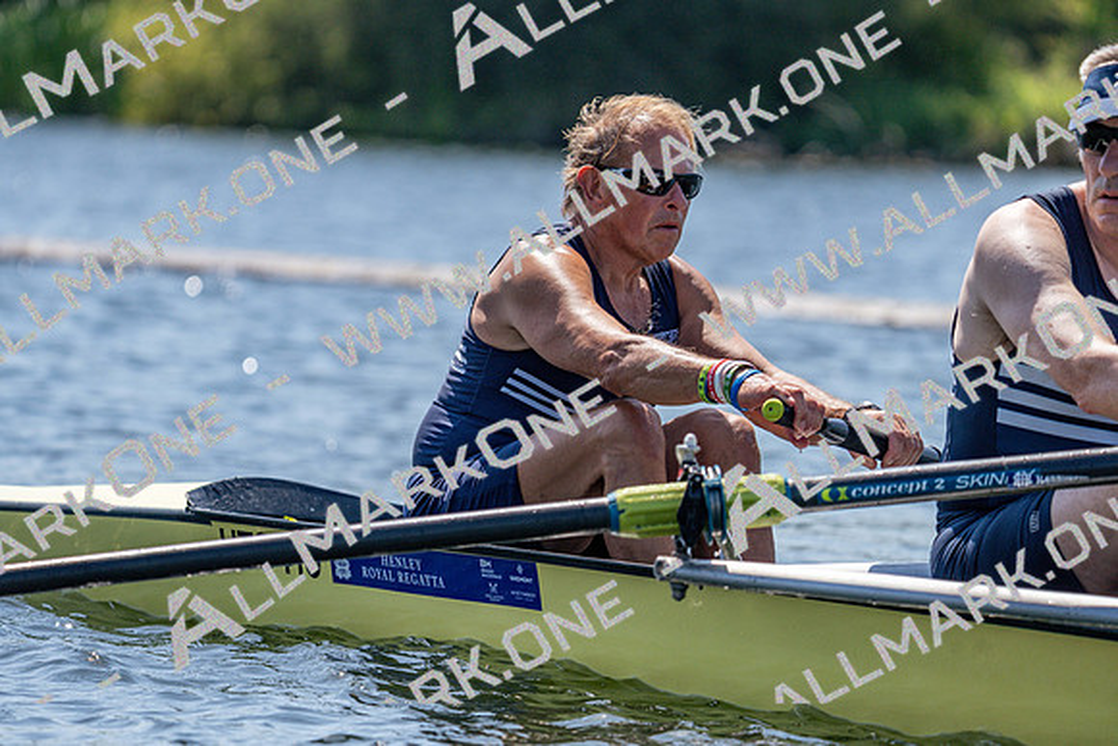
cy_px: 373
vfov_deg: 4.5
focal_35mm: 303
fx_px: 9412
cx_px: 559
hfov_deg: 6.8
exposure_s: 1/2000
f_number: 6.3
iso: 320
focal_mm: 303
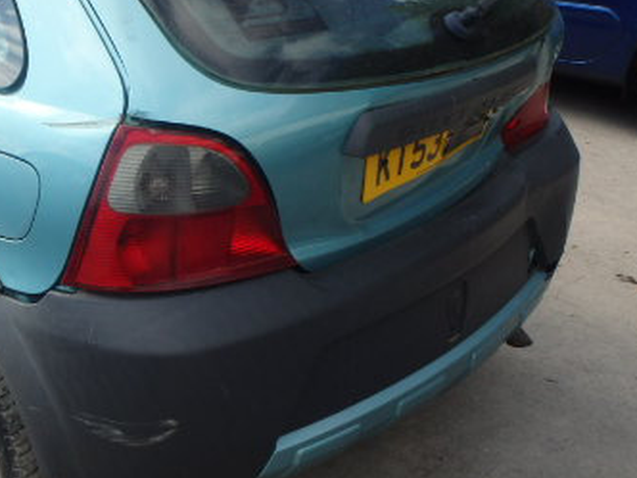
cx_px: 98
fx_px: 994
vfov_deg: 26.9
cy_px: 175
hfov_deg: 34.1
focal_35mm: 54
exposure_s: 1/500
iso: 125
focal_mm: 5
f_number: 3.9
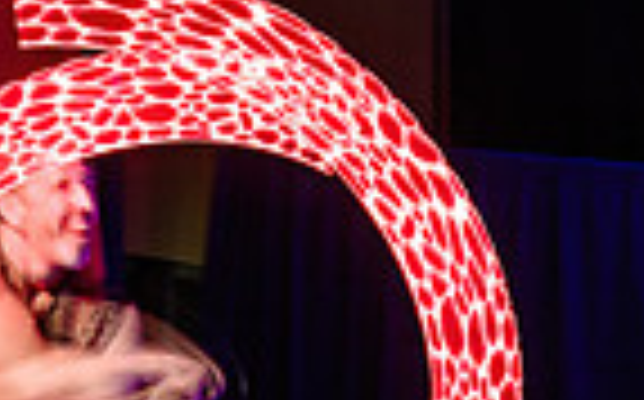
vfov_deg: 9.1
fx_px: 2524
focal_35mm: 144
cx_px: 616
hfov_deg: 14.3
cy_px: 265
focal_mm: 29
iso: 64
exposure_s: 1/4
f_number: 2.8
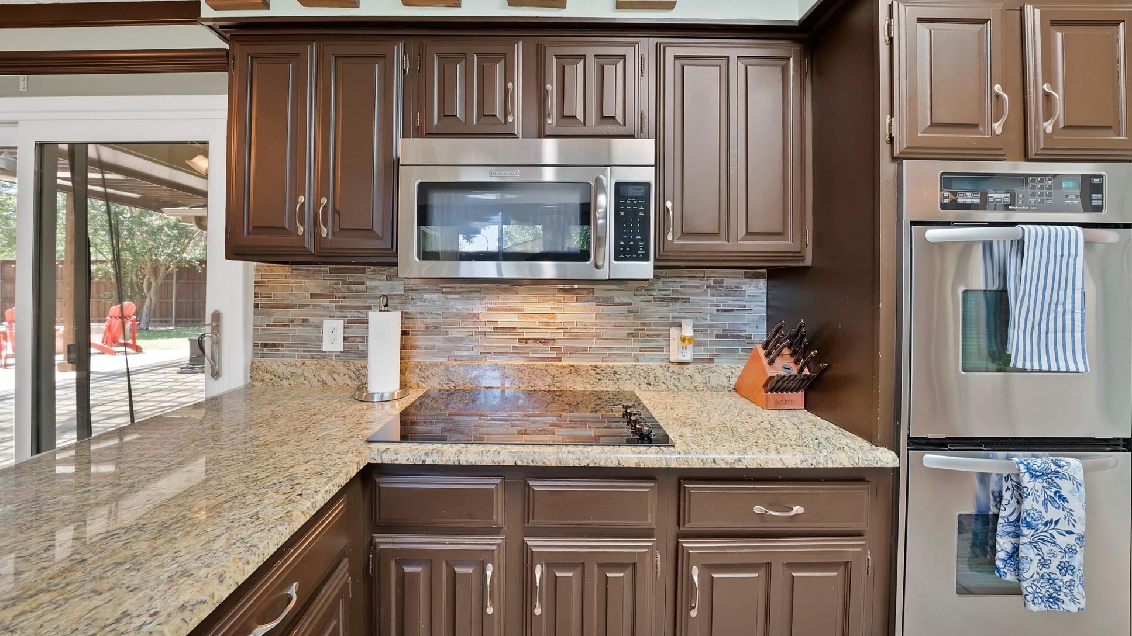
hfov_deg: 110.8
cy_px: 274
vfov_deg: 78.0
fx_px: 390
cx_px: 549
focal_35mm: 13
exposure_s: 1.3
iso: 640
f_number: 9
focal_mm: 12
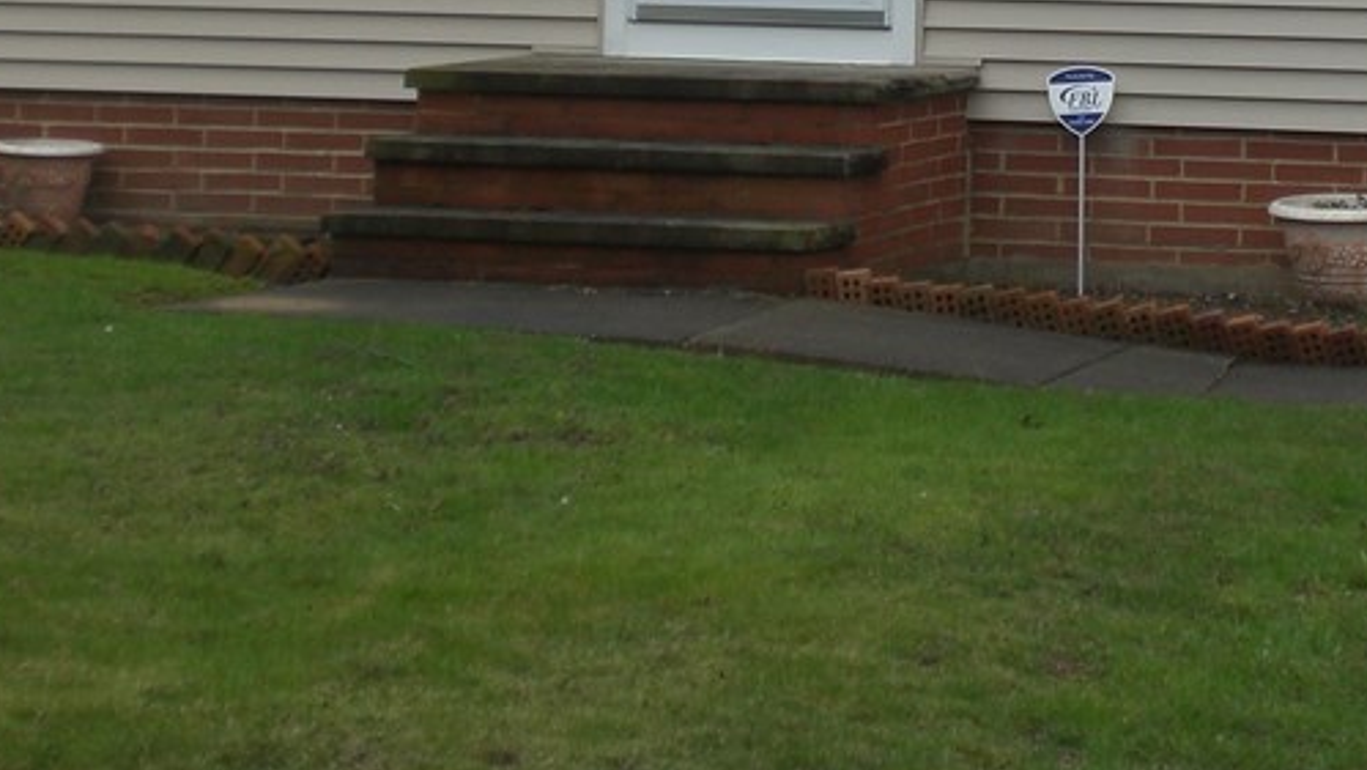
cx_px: 1101
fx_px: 4133
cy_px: -192
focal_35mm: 114
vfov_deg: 10.4
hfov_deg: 18.6
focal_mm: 8.44
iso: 50
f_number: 3.6
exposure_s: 1/125
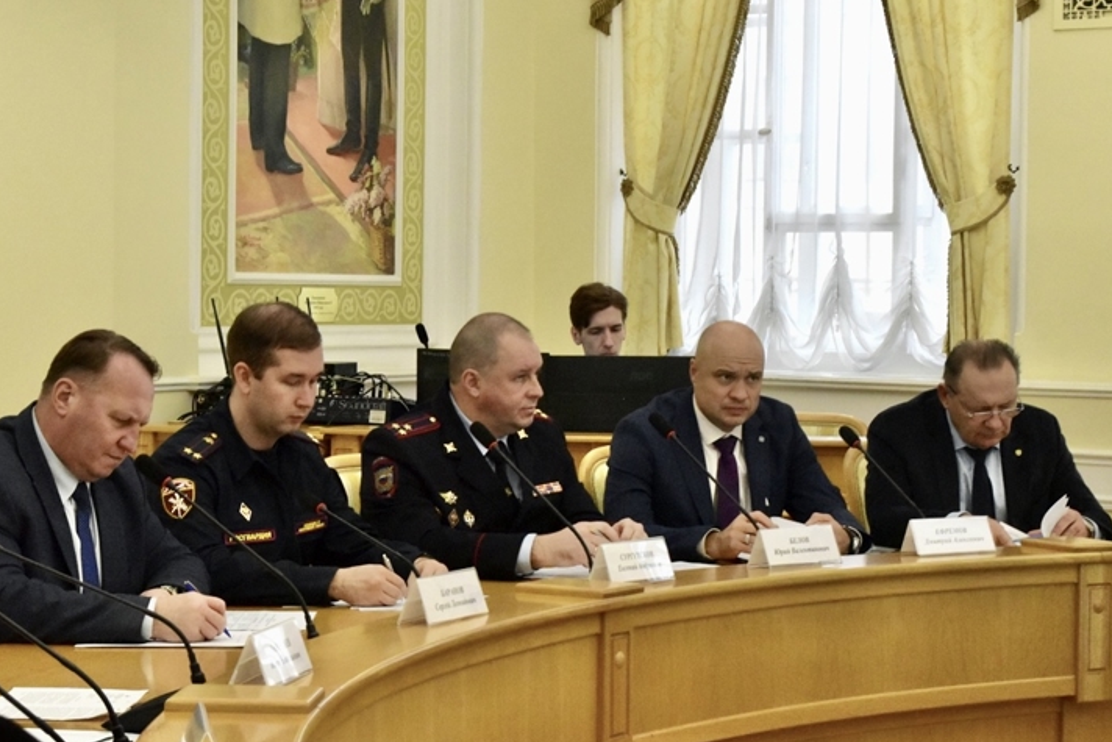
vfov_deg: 17.3
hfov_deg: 25.7
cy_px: 366
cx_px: 531
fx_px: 2441
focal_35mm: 79
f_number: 7.1
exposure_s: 1/200
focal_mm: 50
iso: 5000
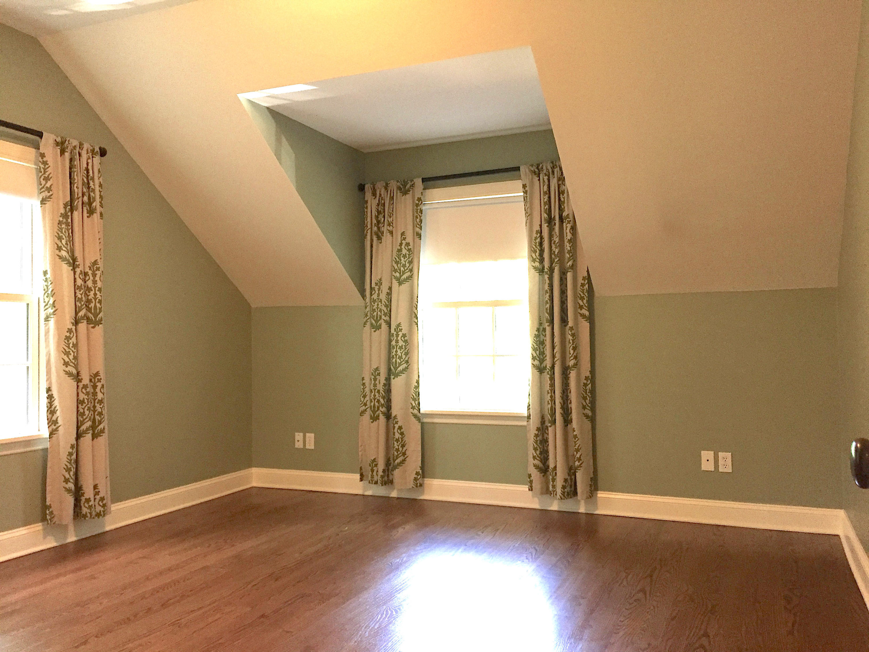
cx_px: 434
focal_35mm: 29
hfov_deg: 61.7
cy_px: 326
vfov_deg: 48.2
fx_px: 728
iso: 250
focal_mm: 4.15
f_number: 2.2
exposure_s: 1/30
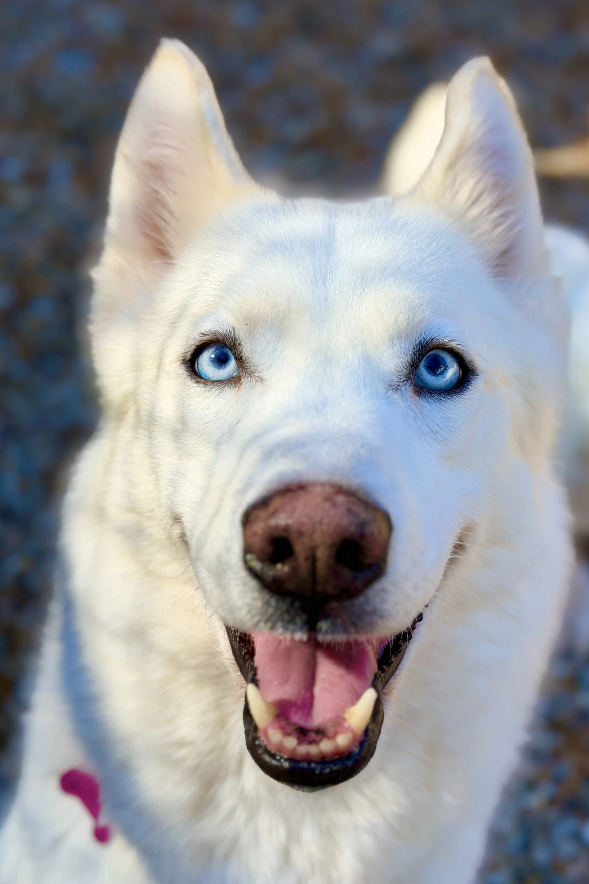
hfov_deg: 27.0
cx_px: 321
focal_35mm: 50
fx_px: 1227
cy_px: 442
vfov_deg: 39.6
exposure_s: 1/1678
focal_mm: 6.76
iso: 64
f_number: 1.78
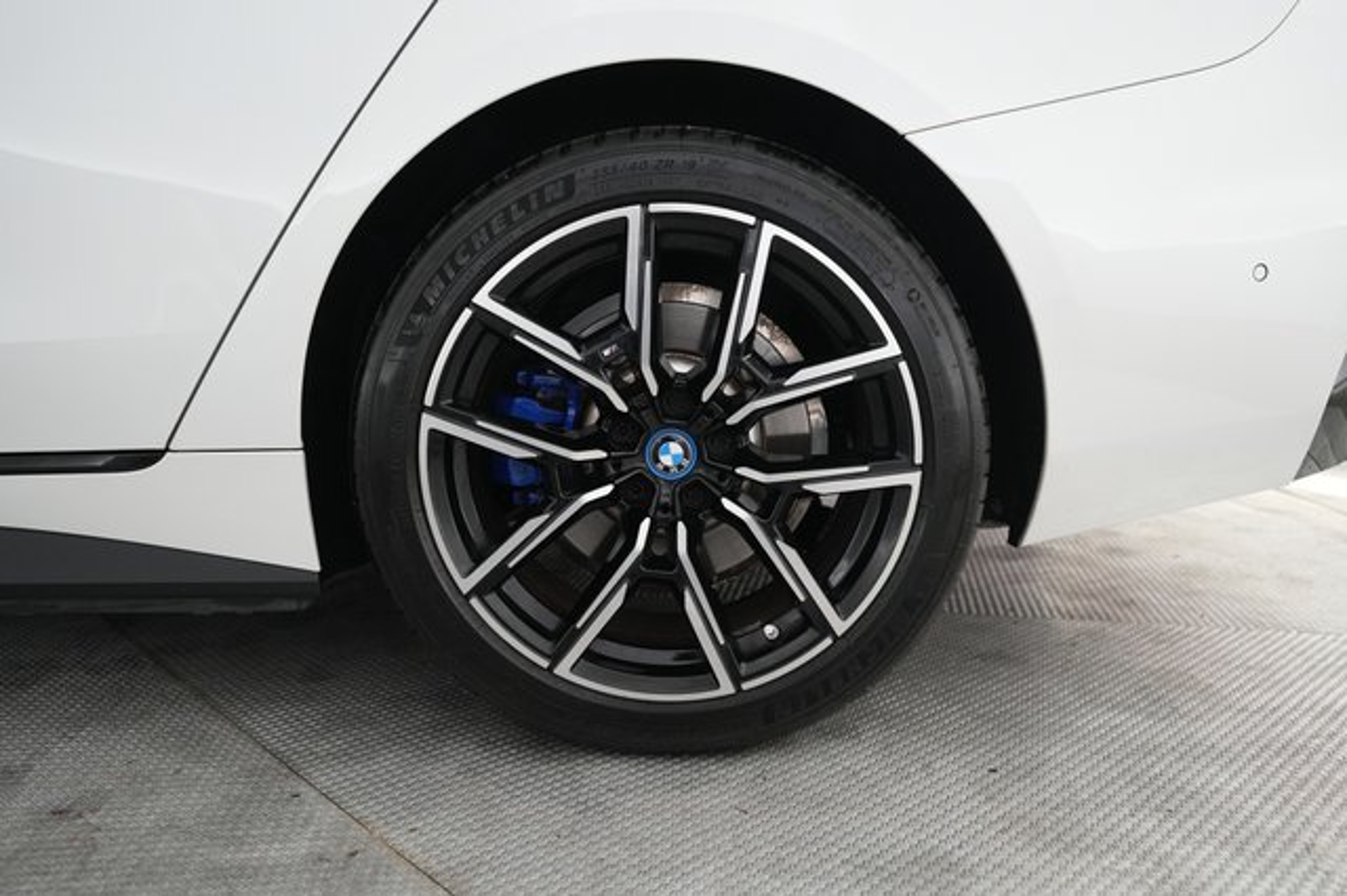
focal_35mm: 28
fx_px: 1047
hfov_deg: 65.5
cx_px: 674
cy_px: 448
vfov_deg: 46.4
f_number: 2.8
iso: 3200
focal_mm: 28
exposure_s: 1/160
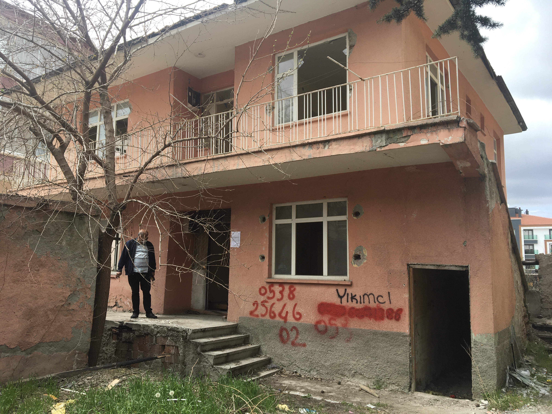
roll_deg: -0.6
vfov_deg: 48.2
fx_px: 462
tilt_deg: +8.9
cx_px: 276
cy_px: 207
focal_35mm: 29
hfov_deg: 61.7
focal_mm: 4.15
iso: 25
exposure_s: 1/693
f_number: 2.2
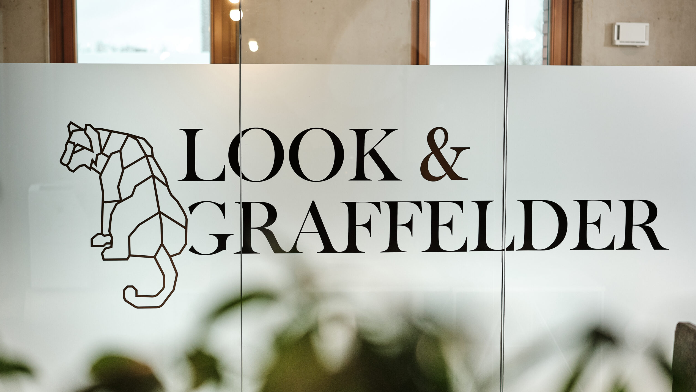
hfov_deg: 39.2
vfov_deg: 22.6
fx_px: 978
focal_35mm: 53
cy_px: 174
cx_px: 349
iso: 500
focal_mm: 33
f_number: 2
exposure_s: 1/200
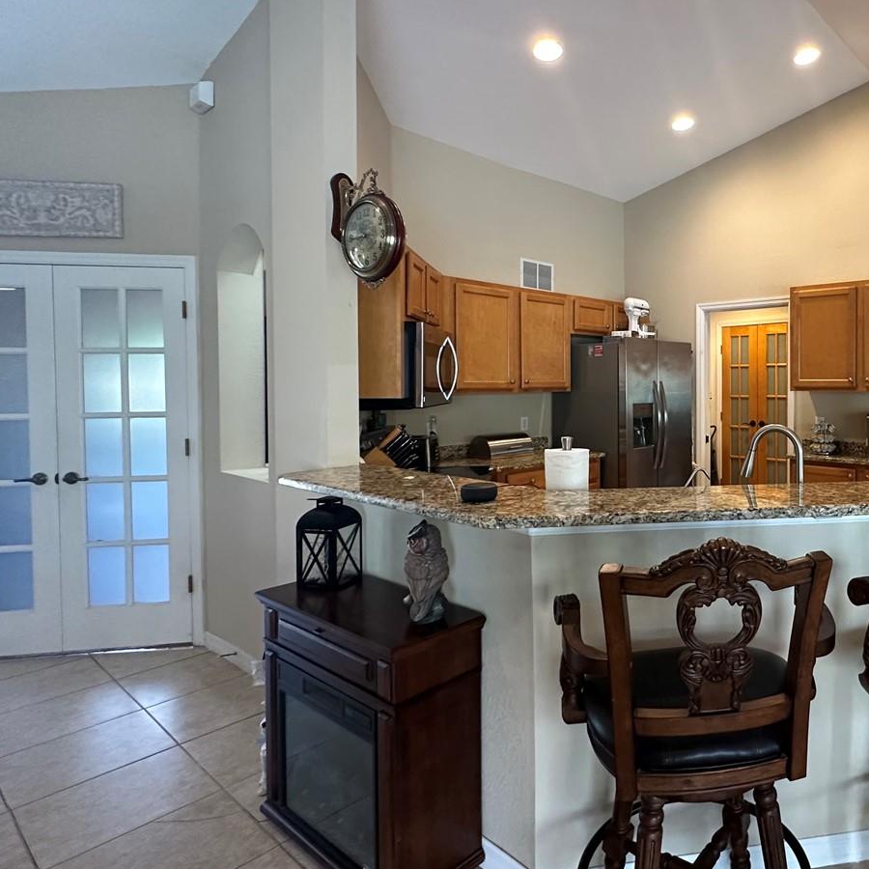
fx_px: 625
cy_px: 392
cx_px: 687
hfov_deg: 63.9
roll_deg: +0.3
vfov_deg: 69.5
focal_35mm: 22
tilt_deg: -1.5
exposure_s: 1/60
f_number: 2.2
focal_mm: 2.22
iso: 320
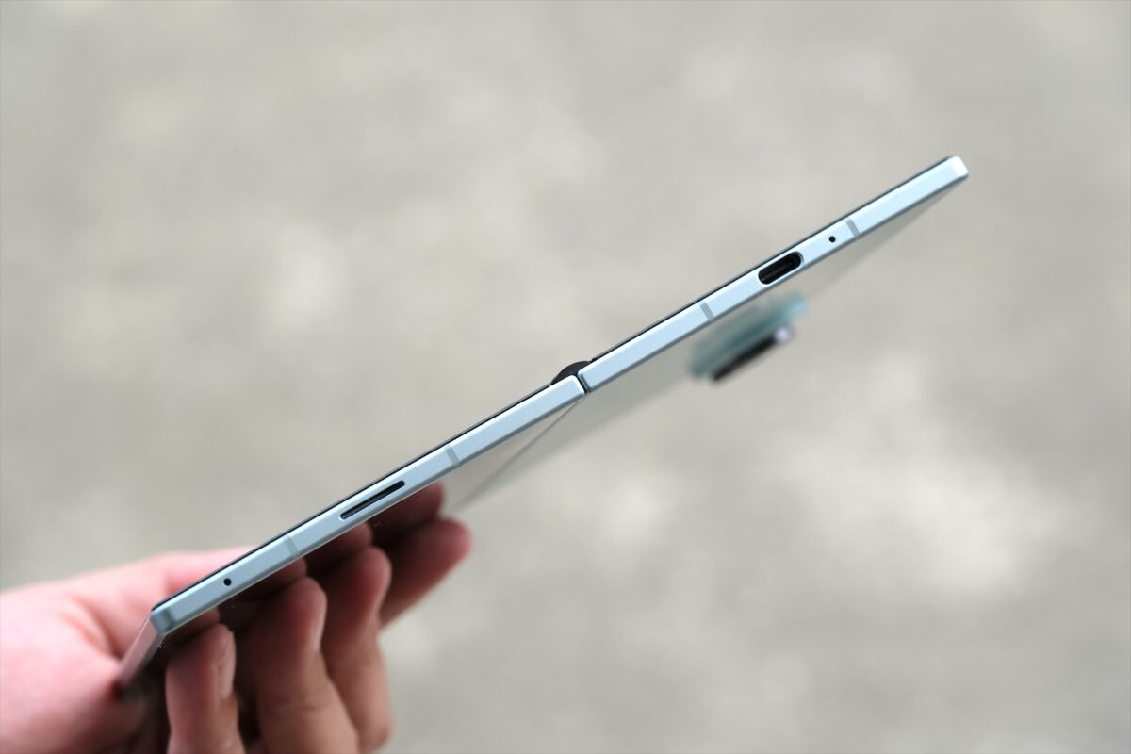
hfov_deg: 24.5
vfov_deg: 16.5
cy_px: 377
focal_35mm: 83
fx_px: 2607
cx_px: 566
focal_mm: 55
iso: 160
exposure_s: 1/300
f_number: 5
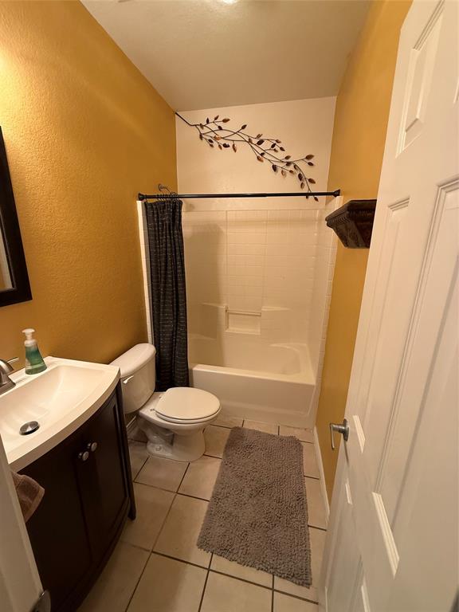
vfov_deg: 102.1
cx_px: 230
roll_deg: -1.3
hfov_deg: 85.7
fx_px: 248
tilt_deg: -13.5
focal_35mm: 14
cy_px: 306
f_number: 2.2
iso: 250
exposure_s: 1/60
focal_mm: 2.22
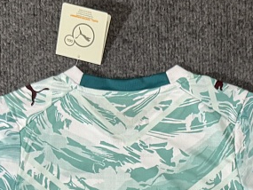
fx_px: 665
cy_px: 254
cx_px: 219
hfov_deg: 21.1
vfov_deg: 15.4
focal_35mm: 91
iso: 320
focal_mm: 6.76
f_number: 1.78
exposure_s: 1/50
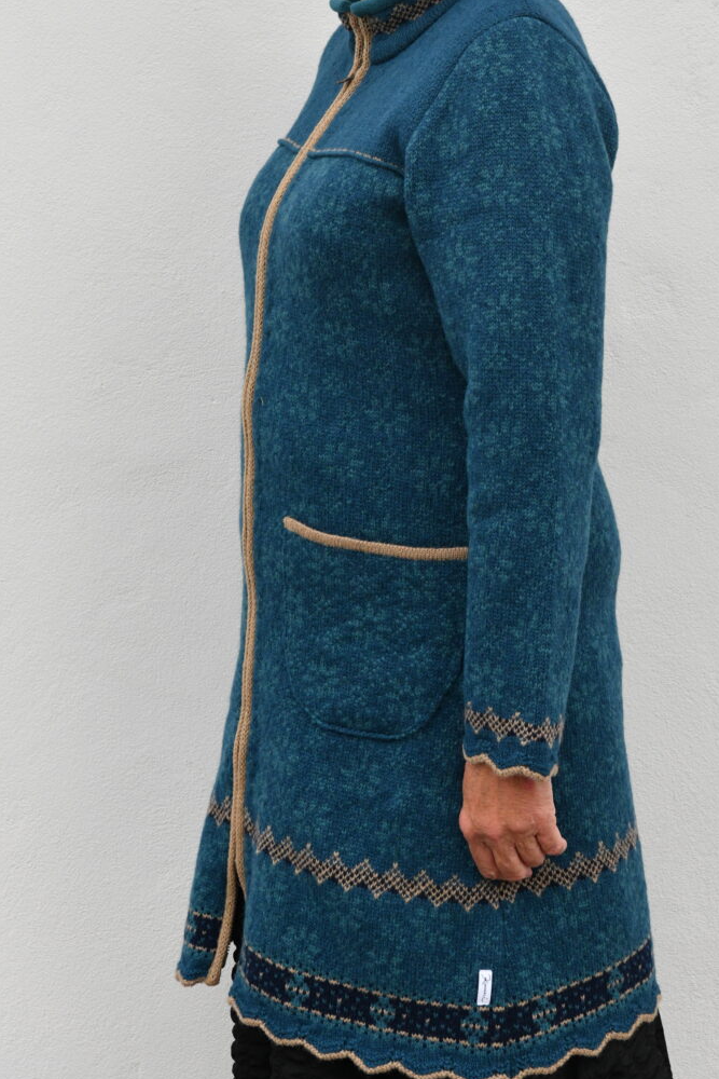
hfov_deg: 14.7
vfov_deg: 21.8
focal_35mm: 93
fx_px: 2785
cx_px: 433
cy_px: 314
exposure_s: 1/350
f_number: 9.5
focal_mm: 62
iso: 1600
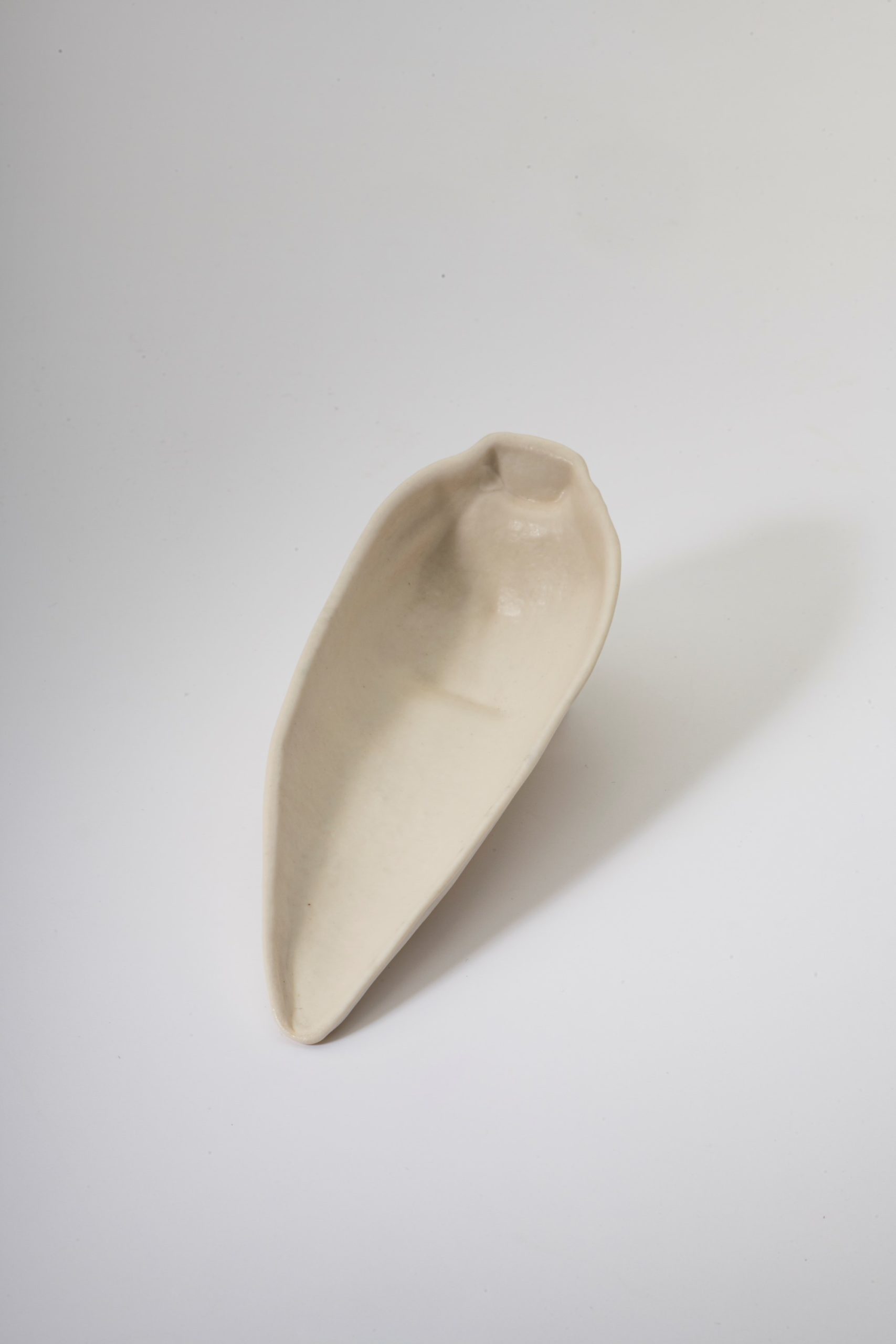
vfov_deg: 19.5
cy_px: 672
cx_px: 448
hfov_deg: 13.0
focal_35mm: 105
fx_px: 3919
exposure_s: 1/160
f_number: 32
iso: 100
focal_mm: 105
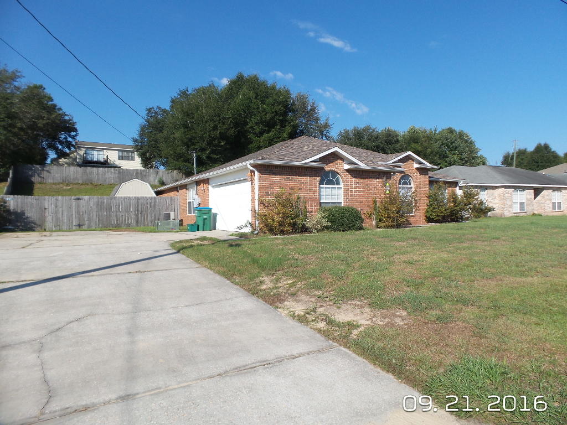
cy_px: 212
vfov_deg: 58.9
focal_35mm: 23
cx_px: 284
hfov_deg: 73.9
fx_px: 377
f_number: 3.5
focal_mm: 4.1
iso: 100
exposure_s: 1/1250
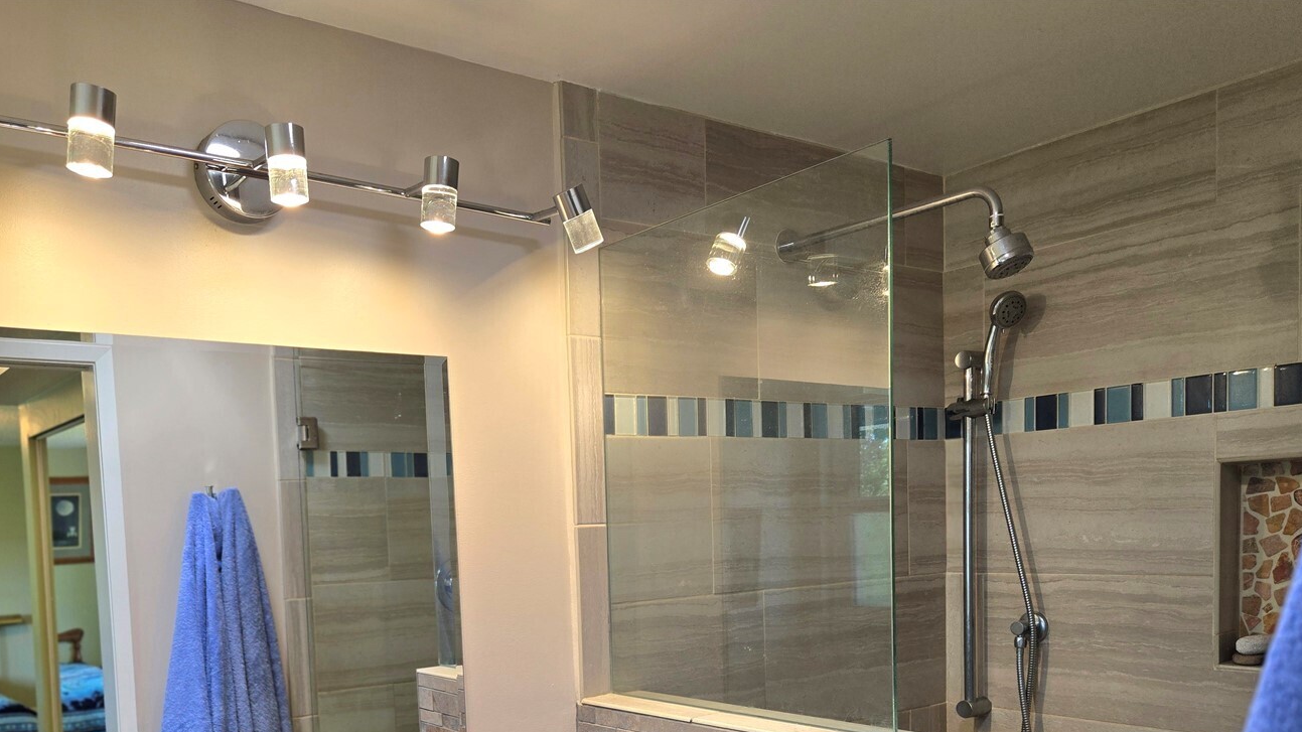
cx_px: 547
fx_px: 1070
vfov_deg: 36.3
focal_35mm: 31
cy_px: 602
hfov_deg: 62.3
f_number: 1.8
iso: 100
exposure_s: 1/120
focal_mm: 5.4
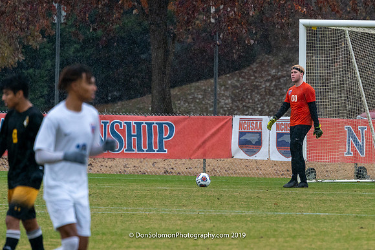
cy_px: 109
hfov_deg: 4.0
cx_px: 282
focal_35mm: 514
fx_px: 5353
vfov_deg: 2.7
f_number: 5.6
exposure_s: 1/1000
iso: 3200
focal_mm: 315
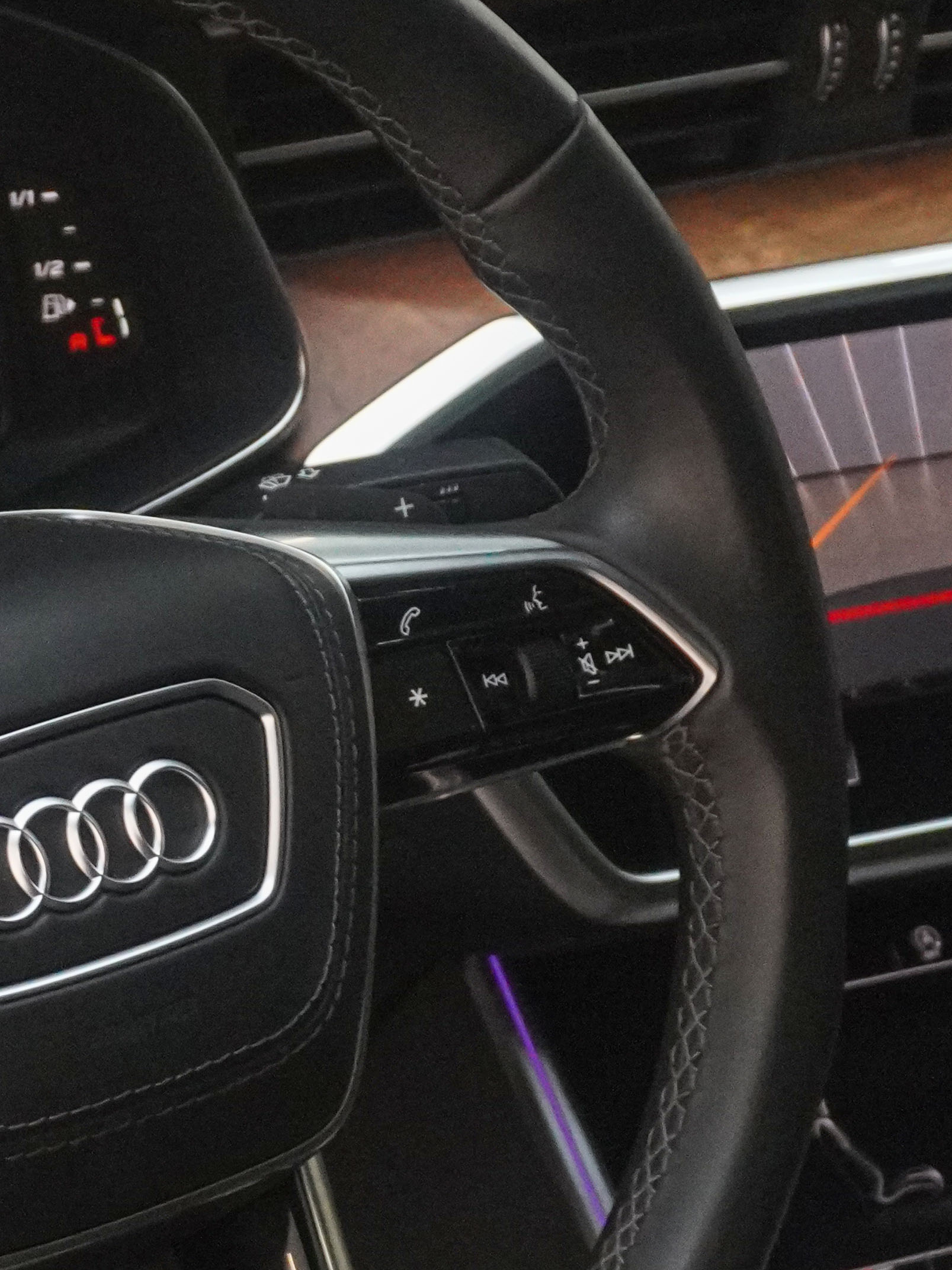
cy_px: 854
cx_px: -5
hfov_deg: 10.4
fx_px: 5184
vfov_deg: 13.9
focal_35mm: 141
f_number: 6.3
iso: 6400
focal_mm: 35
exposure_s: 1/100
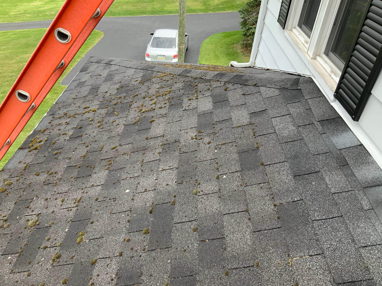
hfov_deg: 61.7
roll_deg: -4.1
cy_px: 143
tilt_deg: -35.2
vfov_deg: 48.2
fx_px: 320
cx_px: 191
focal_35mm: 29
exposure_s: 1/281
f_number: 1.8
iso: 16
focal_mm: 3
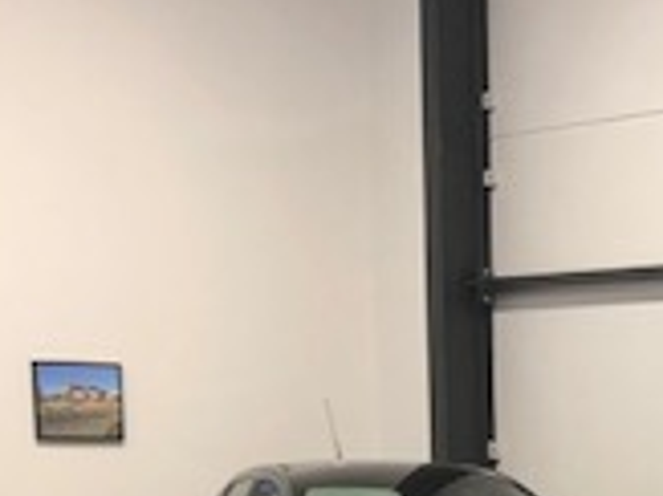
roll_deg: -0.2
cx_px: 679
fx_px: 2105
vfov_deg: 12.1
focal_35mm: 110
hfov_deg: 17.4
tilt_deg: -13.8
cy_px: 951
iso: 40
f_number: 1.8
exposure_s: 1/20
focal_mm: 3.99
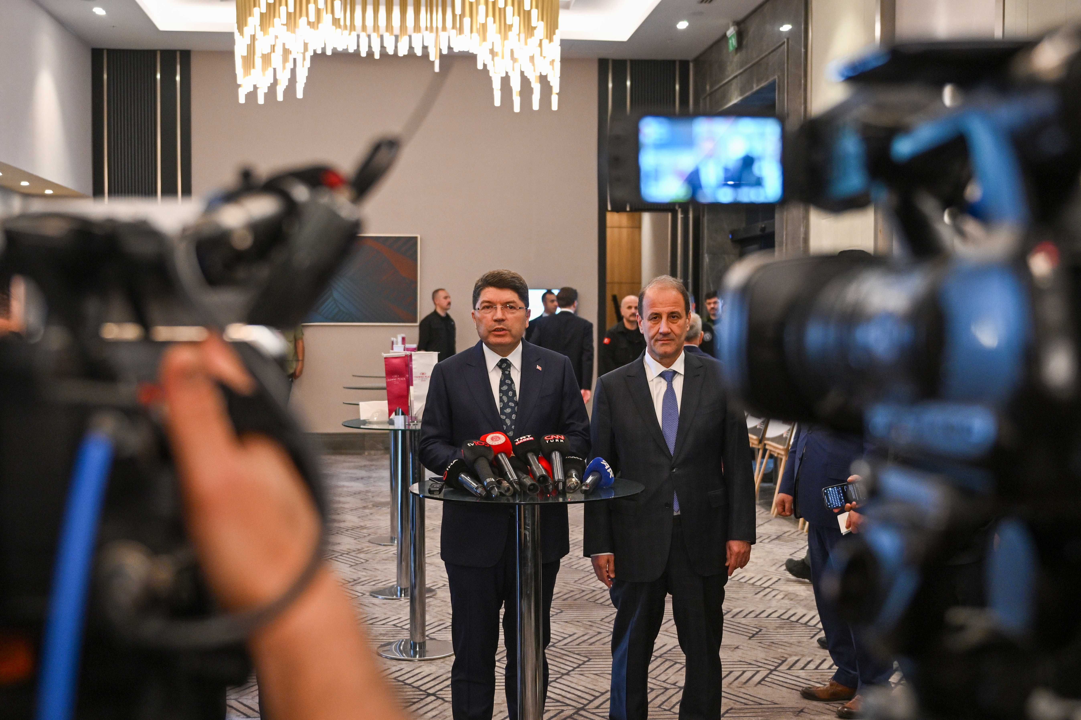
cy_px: 360
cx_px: 540
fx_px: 1381
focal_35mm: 46
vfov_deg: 29.2
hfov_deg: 42.8
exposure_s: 1/125
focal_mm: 31
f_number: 2.8
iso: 1000
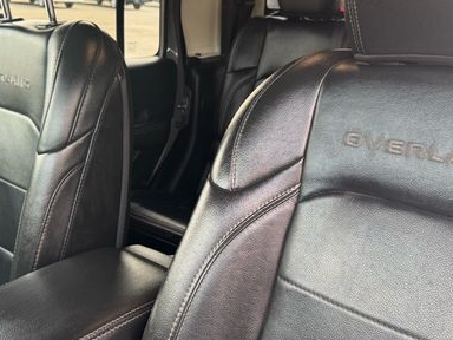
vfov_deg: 35.9
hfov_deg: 46.7
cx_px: 257
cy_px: 140
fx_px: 523
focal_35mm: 40
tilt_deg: -17.5
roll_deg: -4.4
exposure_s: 1/121
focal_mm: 6.76
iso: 125
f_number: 1.78
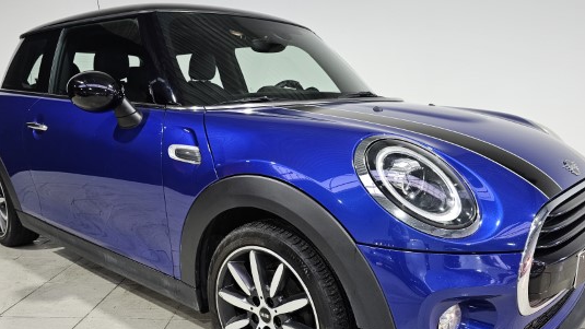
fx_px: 465
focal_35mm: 30
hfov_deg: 64.3
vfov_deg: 38.4
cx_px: 295
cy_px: 227
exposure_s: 1/100
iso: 160
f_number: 1.7
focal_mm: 6.3
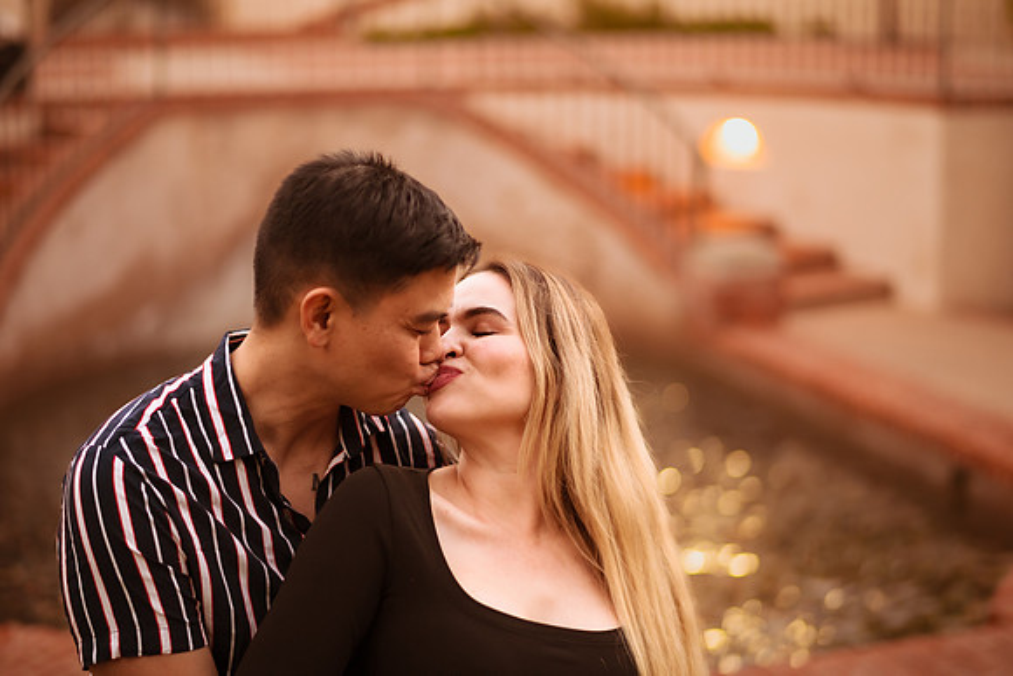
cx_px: 506
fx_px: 1632
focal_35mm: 58
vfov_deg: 23.4
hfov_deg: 34.5
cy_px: 338
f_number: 1.4
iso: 1250
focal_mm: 58
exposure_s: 1/500
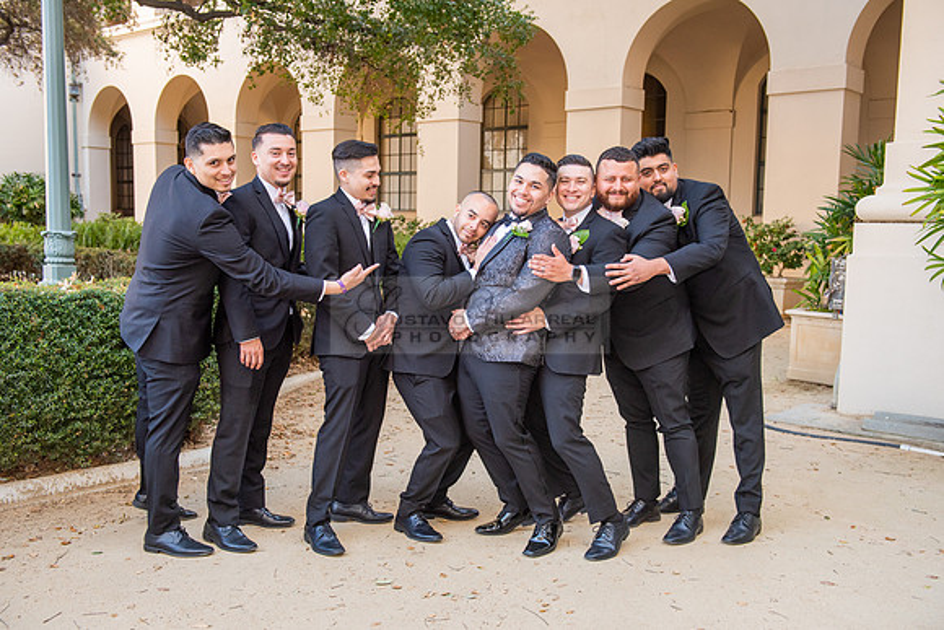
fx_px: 953
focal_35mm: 36
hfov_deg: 52.7
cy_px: 315
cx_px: 472
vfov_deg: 36.6
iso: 640
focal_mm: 35
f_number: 4.5
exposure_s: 1/200
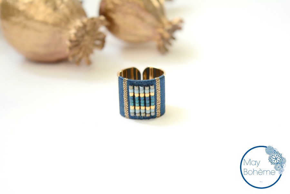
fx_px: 665
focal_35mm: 82
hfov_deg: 24.6
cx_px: 145
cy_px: 97
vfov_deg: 16.6
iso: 560
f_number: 5.6
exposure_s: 1/60
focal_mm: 55
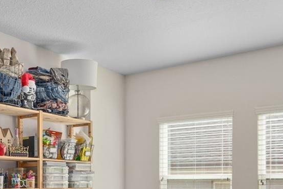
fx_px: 385
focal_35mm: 49
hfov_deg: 38.7
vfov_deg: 26.2
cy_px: 184
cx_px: 54
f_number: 8
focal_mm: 17
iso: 320
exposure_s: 1/5
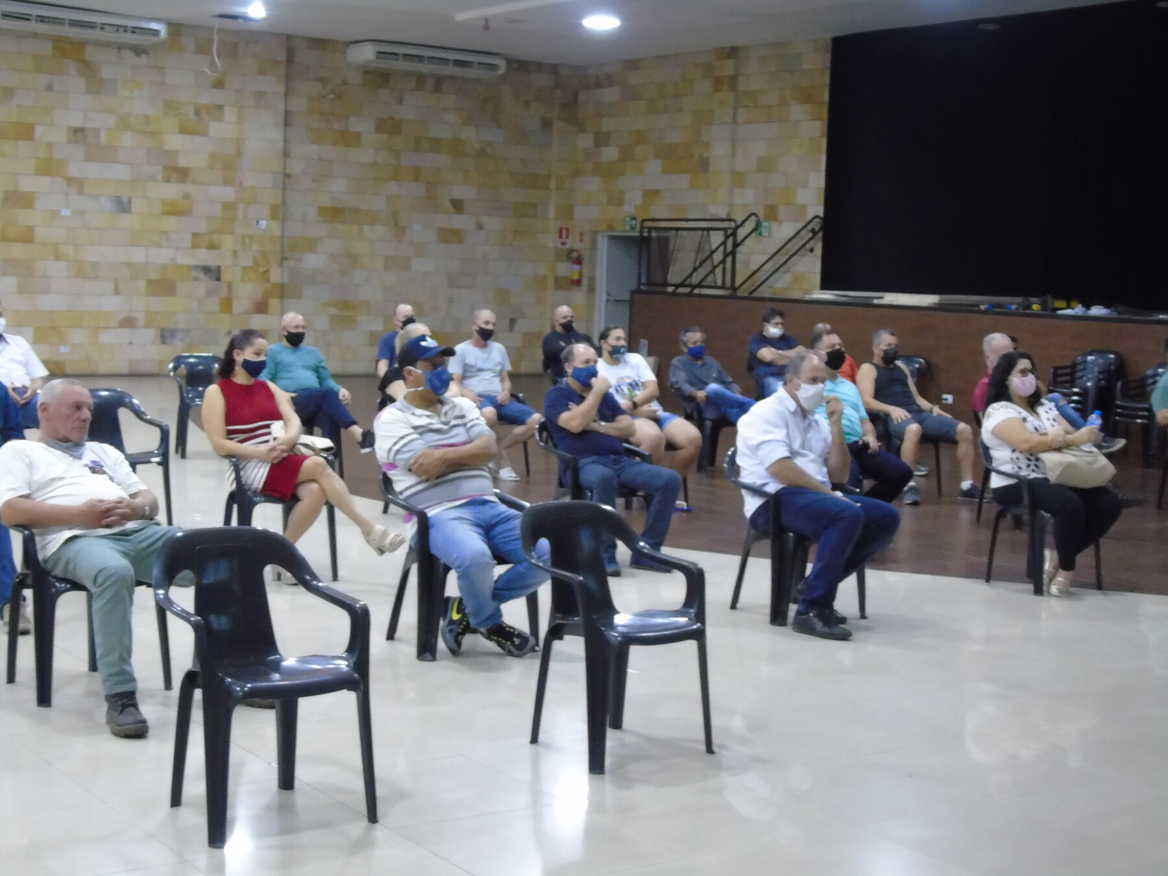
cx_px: 584
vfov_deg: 27.0
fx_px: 1822
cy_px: 438
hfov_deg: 35.5
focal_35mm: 54
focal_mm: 9.6
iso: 800
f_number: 4.3
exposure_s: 1/10
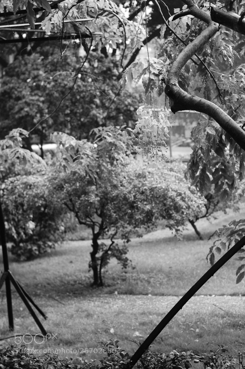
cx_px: 122
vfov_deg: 27.0
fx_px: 767
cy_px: 184
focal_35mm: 75
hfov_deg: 18.1
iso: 1250
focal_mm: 50
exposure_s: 1/80
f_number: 3.2
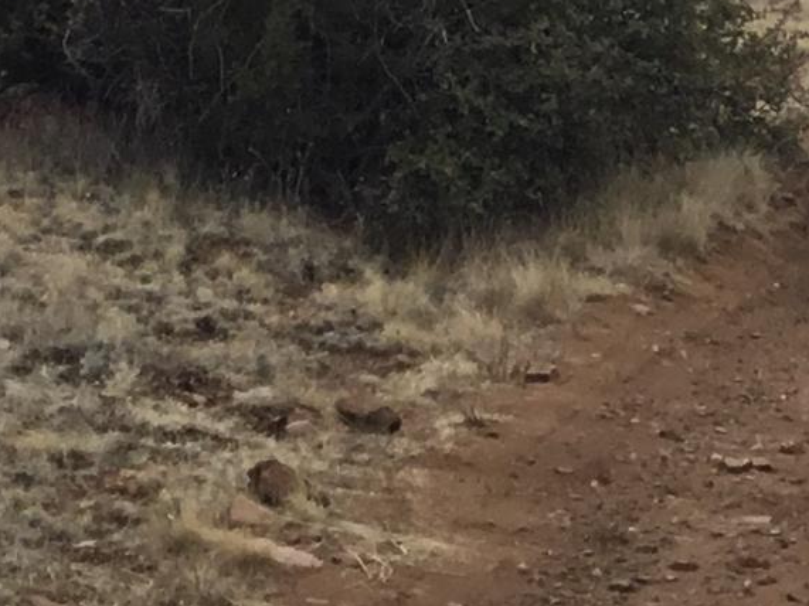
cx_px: 1031
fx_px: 3809
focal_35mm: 163
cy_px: -310
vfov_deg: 8.9
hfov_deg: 11.8
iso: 25
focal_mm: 3.3
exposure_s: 1/1181
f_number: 2.4
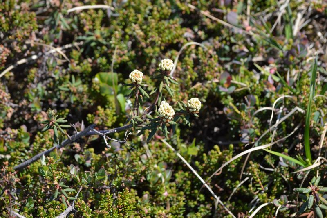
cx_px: 164
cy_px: 109
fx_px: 1579
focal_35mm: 174
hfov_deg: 11.8
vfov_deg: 7.9
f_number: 6.3
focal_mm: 116
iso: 100
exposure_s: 1/160
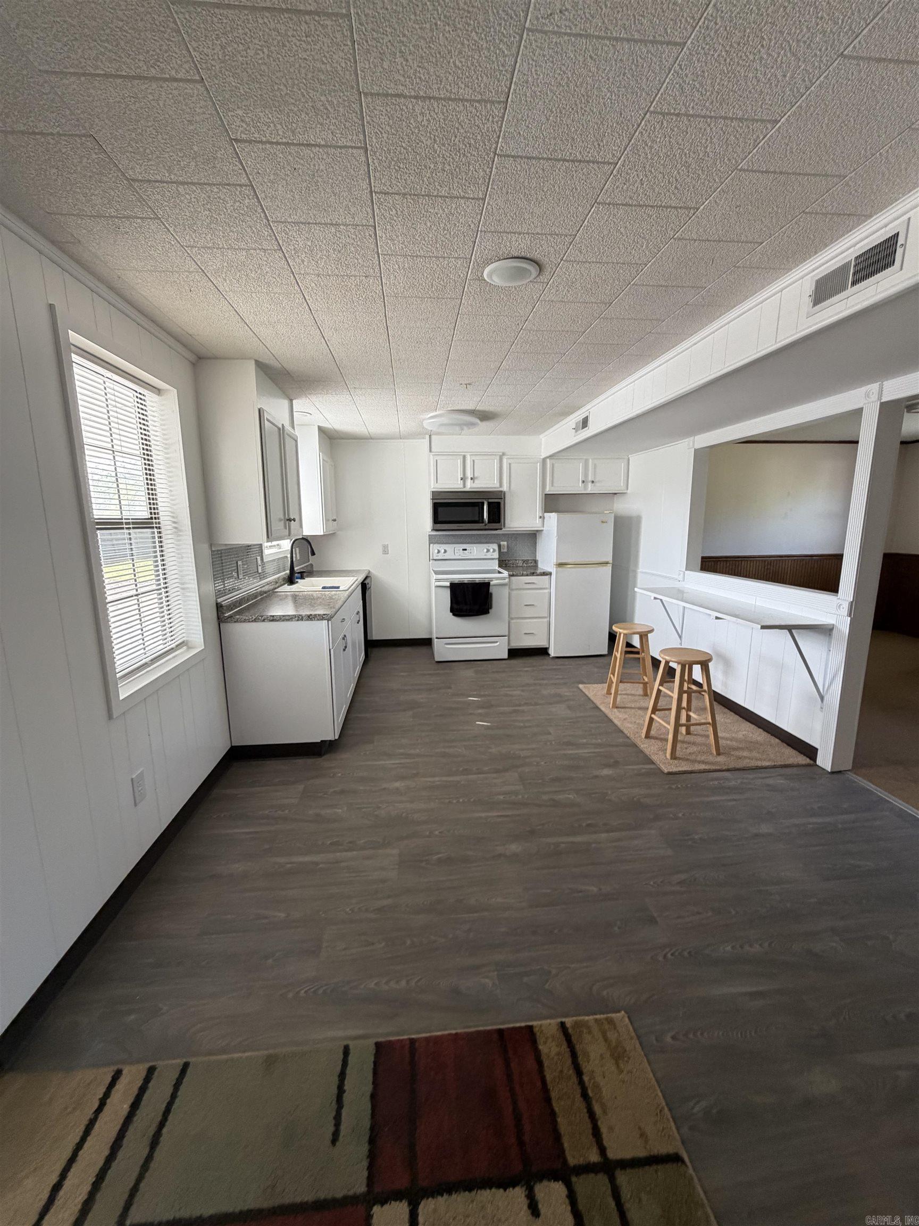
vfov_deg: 102.1
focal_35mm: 14
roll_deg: +0.9
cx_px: 460
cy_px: 613
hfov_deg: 85.7
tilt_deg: -11.5
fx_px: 496
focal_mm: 2.22
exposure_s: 1/121
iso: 250
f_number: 2.2
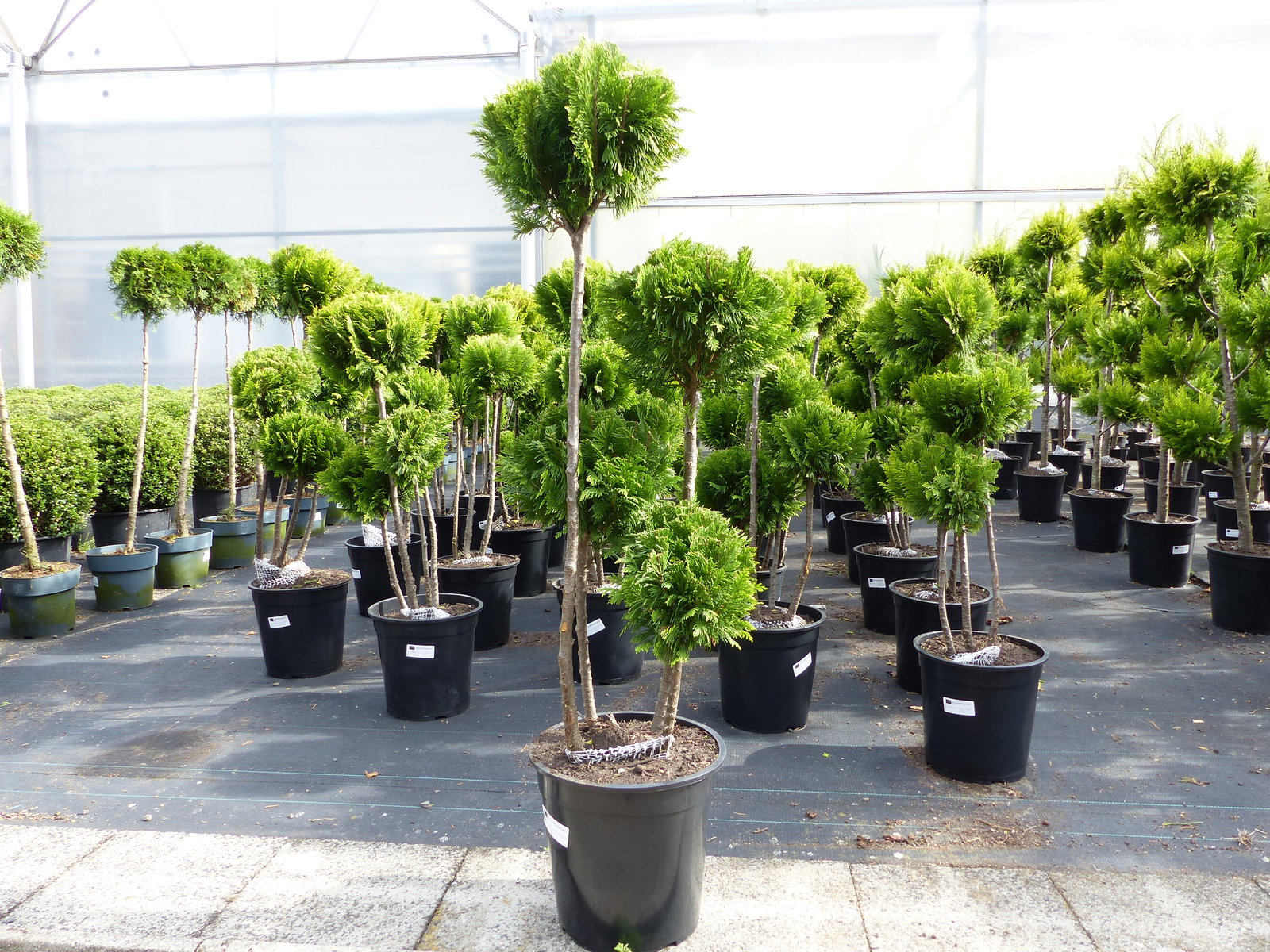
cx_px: 635
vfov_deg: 54.9
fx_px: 917
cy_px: 476
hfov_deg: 69.4
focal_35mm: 25
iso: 100
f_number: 4
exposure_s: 1/100
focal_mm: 4.5
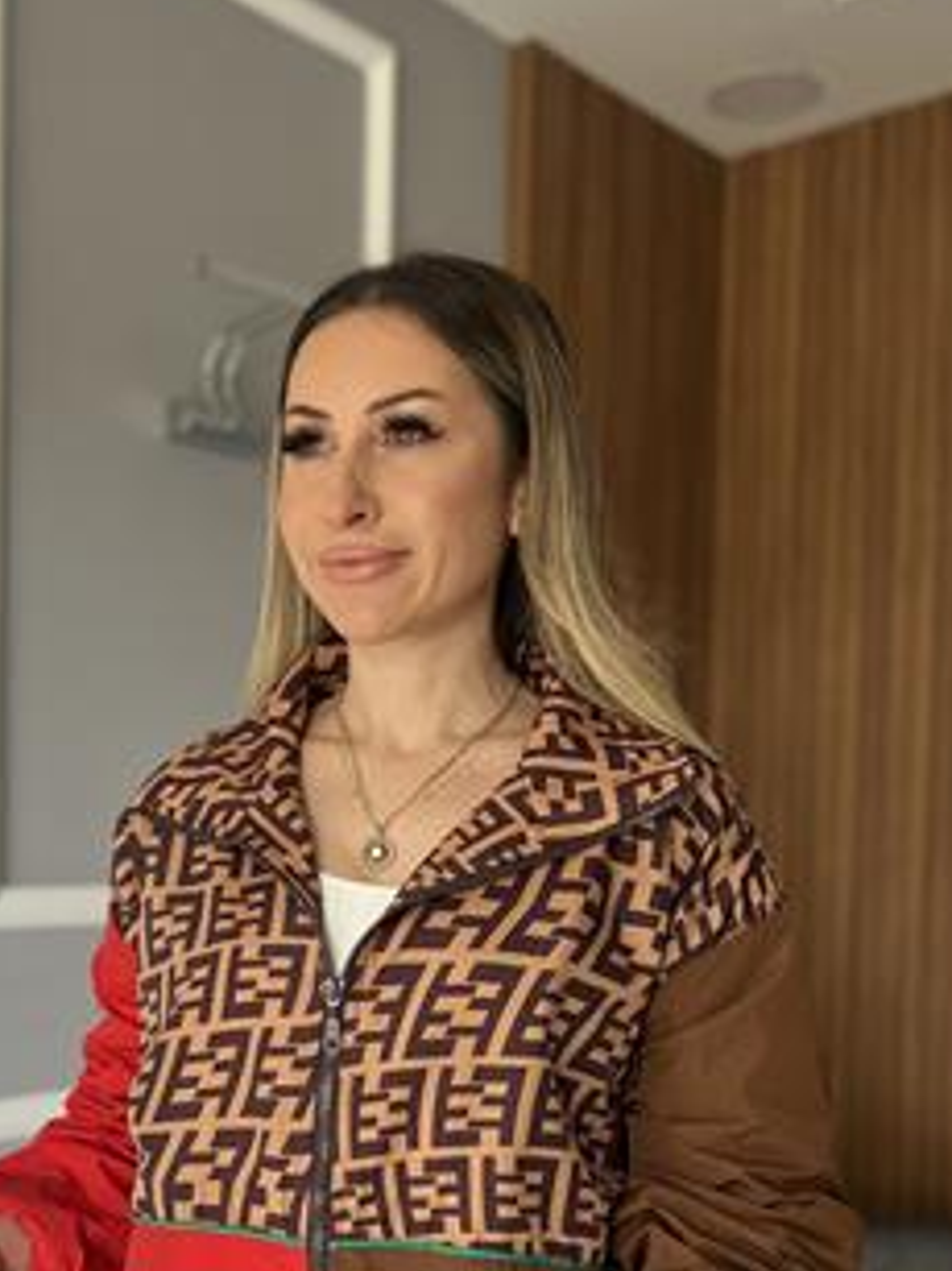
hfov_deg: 32.5
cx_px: 298
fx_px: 1615
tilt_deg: -2.3
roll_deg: -0.7
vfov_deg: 42.1
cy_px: 894
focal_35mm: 44
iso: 80
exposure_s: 1/121
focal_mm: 5.7
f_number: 1.5
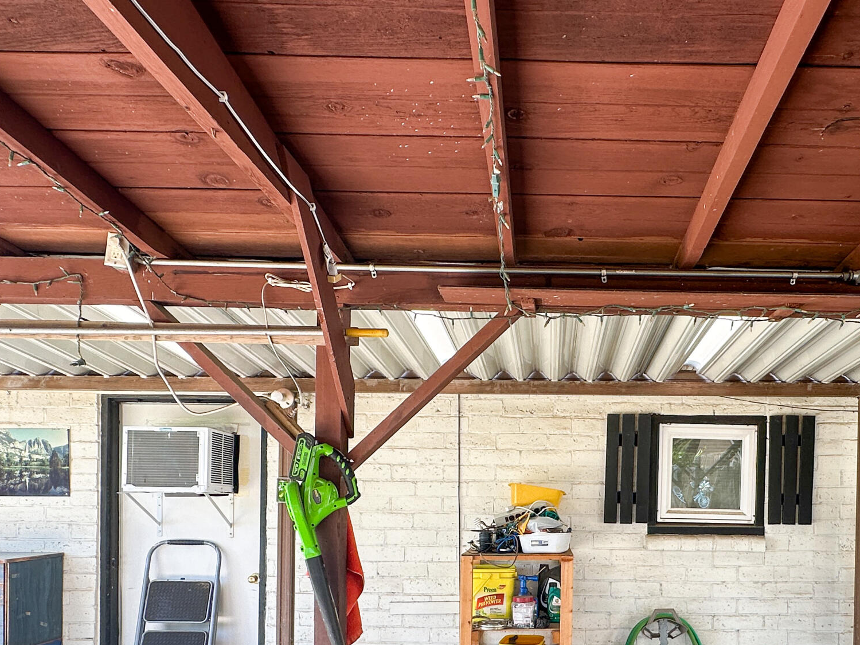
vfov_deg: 47.4
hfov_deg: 62.2
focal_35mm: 28
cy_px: 503
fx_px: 696
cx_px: 558
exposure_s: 1/160
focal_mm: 2.22
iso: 40
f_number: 2.2
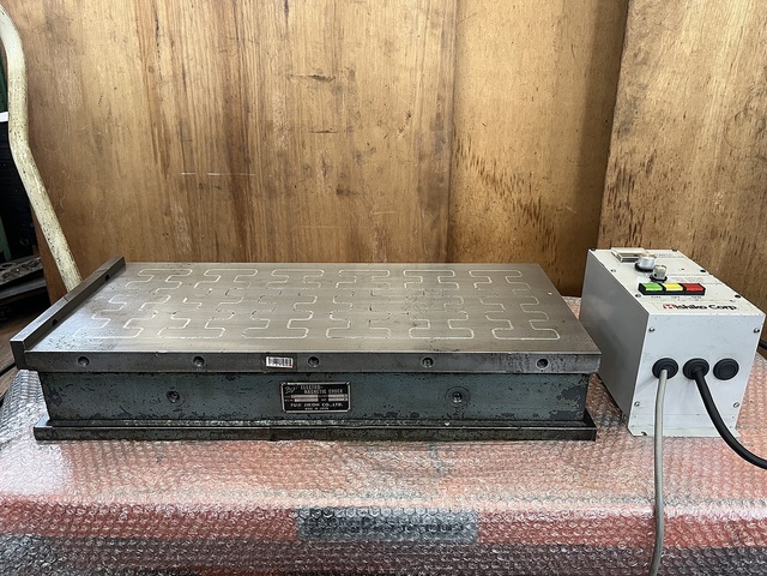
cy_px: 288
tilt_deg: -22.7
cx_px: 384
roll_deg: +1.1
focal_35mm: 26
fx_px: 576
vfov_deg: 53.1
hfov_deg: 67.3
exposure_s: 1/98
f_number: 1.6
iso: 125
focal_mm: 5.1
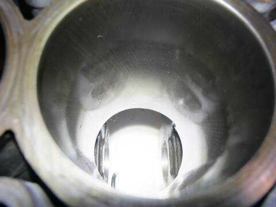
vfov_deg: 46.8
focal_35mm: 30
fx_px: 239
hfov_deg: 60.0
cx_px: 138
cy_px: 104
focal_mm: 15
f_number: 6.3
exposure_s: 1/250
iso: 200
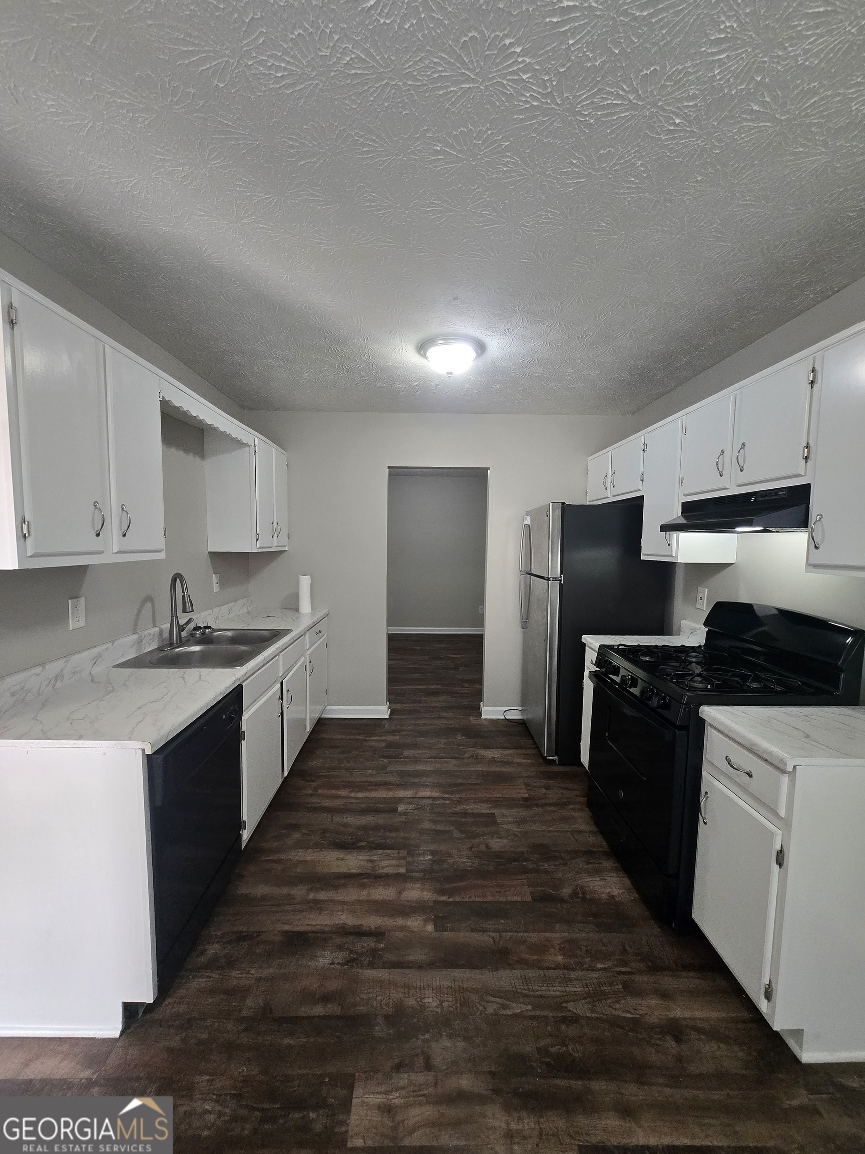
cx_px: 432
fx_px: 433
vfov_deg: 106.2
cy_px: 577
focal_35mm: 13
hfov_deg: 89.9
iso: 200
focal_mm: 1.7
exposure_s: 1/60
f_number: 2.2
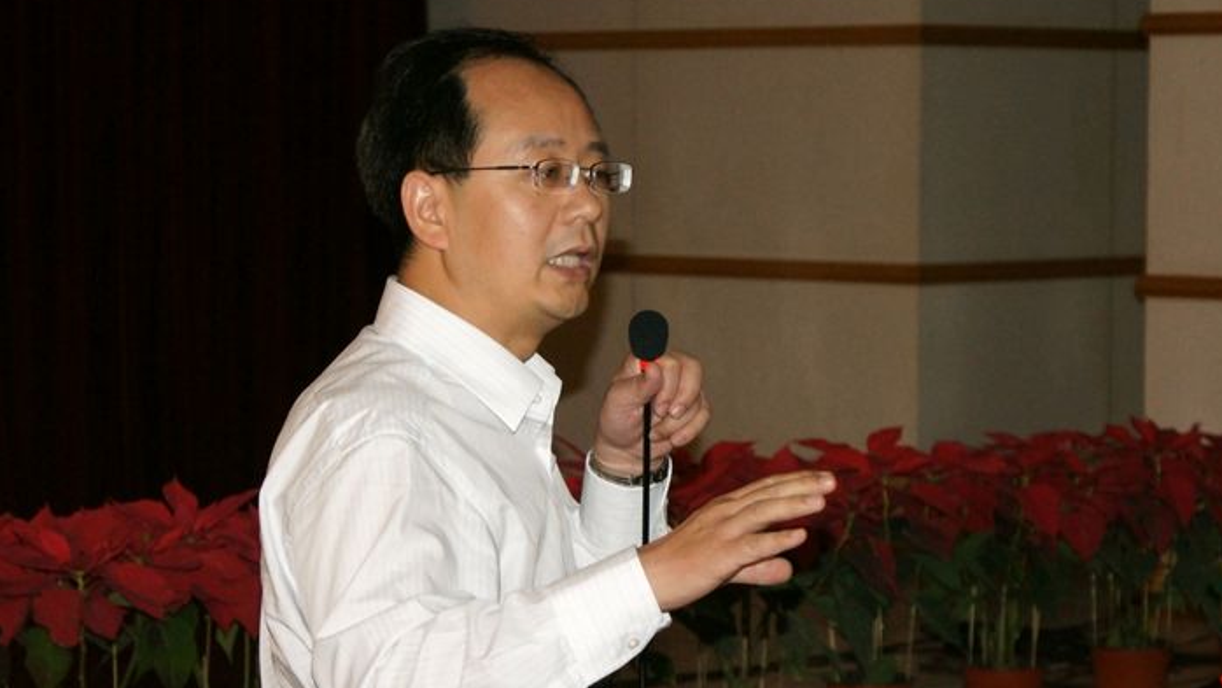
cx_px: 546
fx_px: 3500
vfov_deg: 11.2
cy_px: 384
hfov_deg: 19.8
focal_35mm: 108
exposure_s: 1/100
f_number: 6.3
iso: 1600
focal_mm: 60
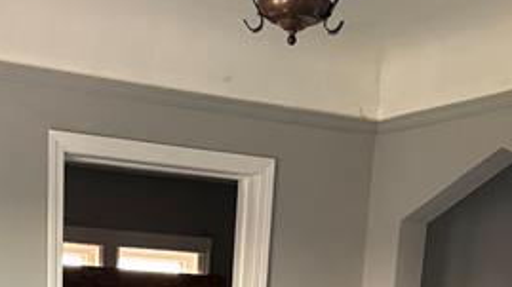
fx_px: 1099
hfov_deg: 26.1
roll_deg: -2.5
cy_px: 669
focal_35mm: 81
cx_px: 177
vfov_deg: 12.2
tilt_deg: -16.2
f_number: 1.6
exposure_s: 1/64
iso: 125
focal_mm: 5.96
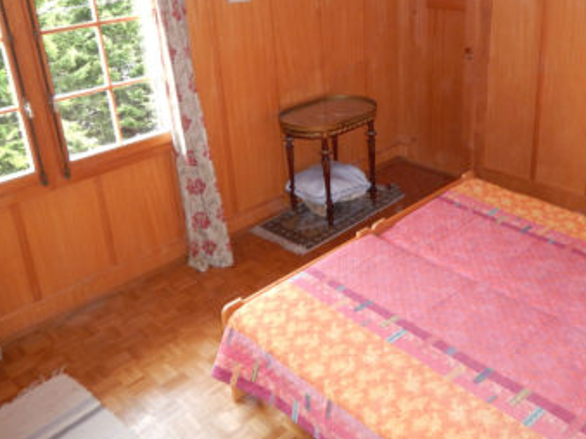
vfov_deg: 41.1
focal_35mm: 34
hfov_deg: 53.8
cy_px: 140
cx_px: 335
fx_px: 575
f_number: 2.8
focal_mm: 4.3
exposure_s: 1/30
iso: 200
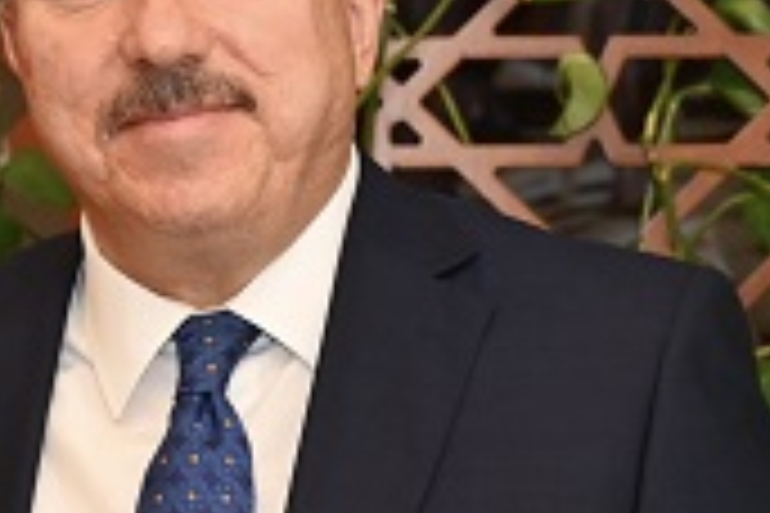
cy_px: 340
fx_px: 3743
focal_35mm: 175
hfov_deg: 11.7
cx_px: 180
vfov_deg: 7.8
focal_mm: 40
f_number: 4.5
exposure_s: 1/60
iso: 800
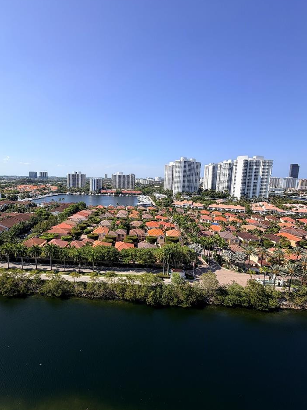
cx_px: 119
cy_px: 208
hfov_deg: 70.7
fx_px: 213
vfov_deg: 87.7
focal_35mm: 18
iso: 20
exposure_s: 1/970
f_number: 2.2
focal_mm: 2.22
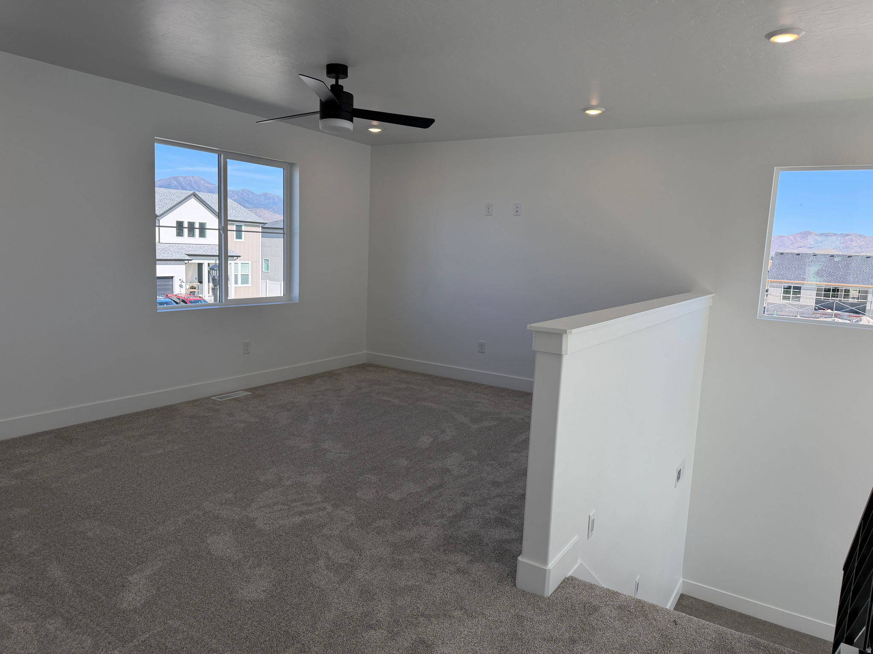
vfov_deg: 56.8
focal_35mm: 24
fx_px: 605
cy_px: 327
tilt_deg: -7.5
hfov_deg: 71.6
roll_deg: -2.5
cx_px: 436
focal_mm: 6.76
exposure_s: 1/1174
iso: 100
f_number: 1.78
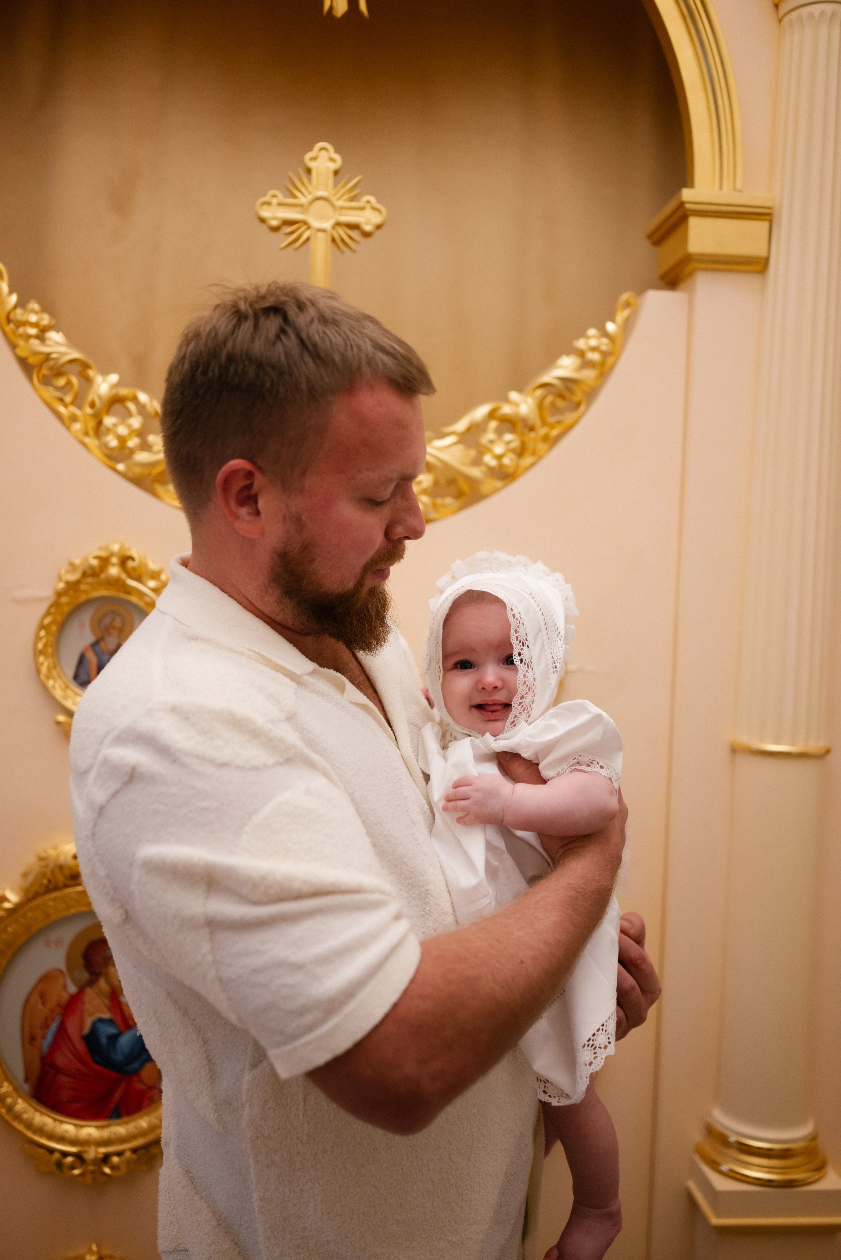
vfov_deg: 54.4
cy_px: 630
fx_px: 1225
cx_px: 420
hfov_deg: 37.9
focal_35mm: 35
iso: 640
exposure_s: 1/250
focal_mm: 35
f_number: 1.8
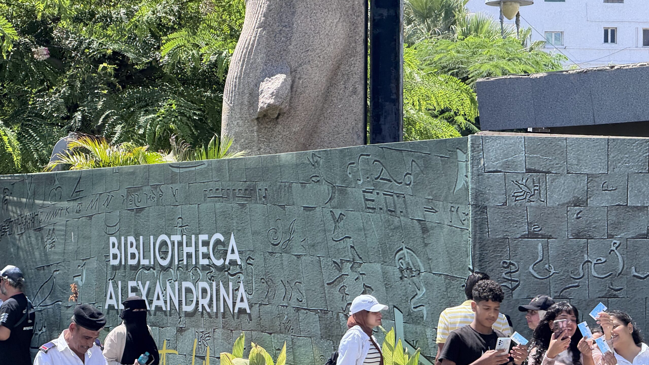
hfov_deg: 16.4
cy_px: 226
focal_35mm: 131
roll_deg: -2.7
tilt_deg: +2.4
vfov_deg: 9.3
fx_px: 2254
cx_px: 325
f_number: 2.8
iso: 50
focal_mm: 15.66
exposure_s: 1/504
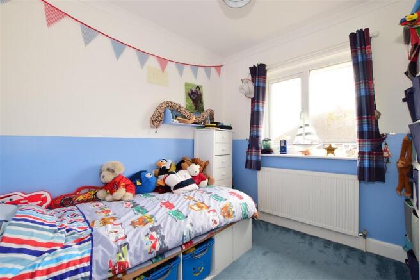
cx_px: 210
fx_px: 175
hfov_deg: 100.4
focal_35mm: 15
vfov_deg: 77.3
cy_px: 140
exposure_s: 1/80
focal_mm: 10
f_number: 6.3
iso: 640
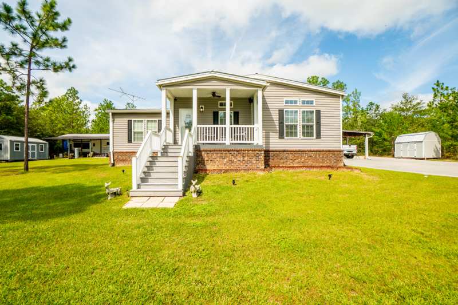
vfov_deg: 77.3
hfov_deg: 100.4
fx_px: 191
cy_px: 152
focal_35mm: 15
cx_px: 229
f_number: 8
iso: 100
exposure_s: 1/250
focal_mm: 10
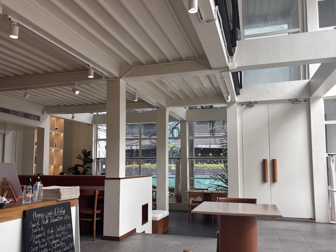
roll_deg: -0.3
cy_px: 135
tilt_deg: +6.0
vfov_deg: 45.4
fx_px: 301
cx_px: 161
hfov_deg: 58.3
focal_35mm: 31
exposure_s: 1/214
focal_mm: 5.96
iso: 40
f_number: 1.6
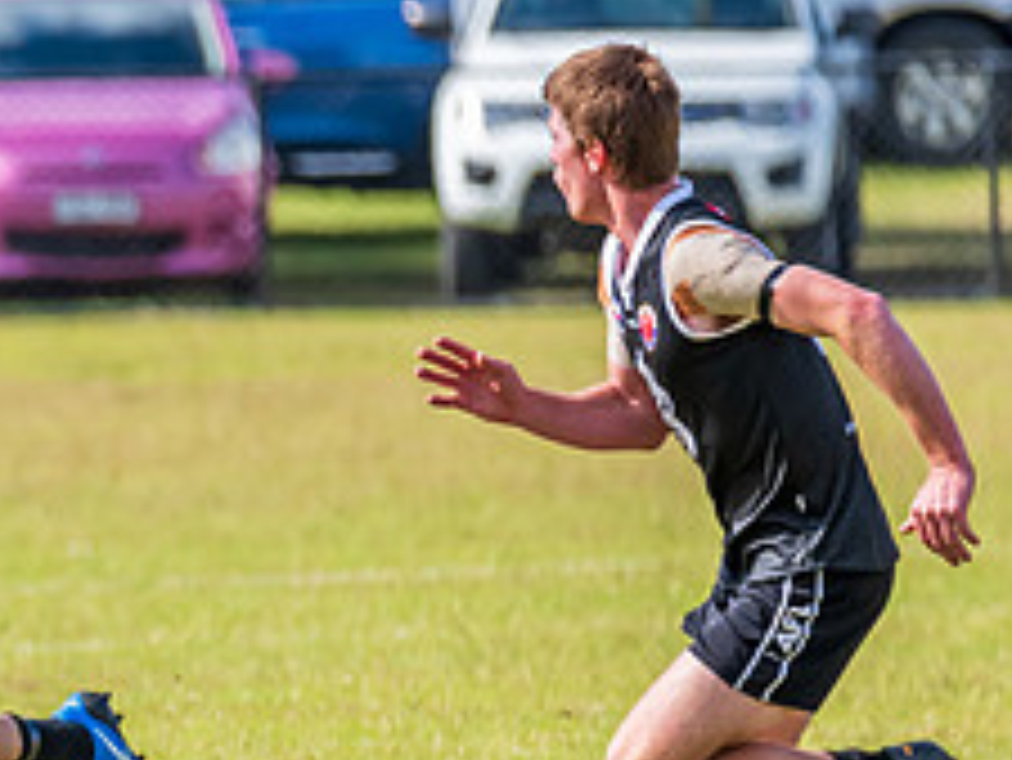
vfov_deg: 1.3
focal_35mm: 1169
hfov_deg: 1.7
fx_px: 34194
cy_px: 568
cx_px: -602
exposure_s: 1/1600
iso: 800
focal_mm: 380
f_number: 7.1
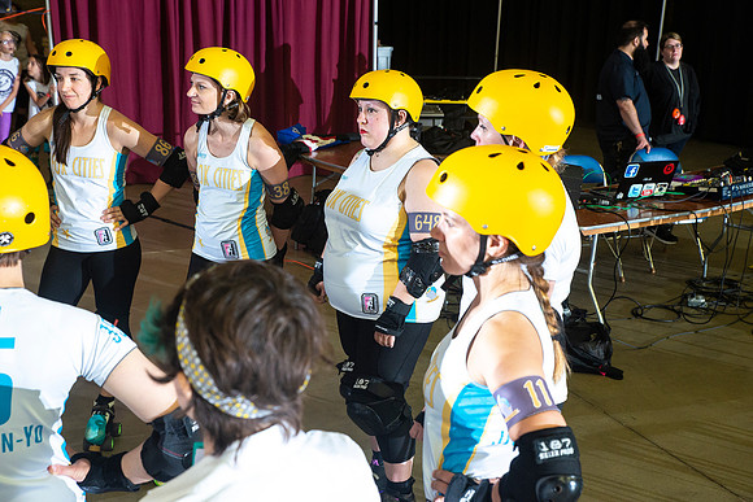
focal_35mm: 50
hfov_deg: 39.6
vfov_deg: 27.0
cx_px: 376
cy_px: 251
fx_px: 1046
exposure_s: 1/160
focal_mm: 50
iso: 1600
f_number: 7.1
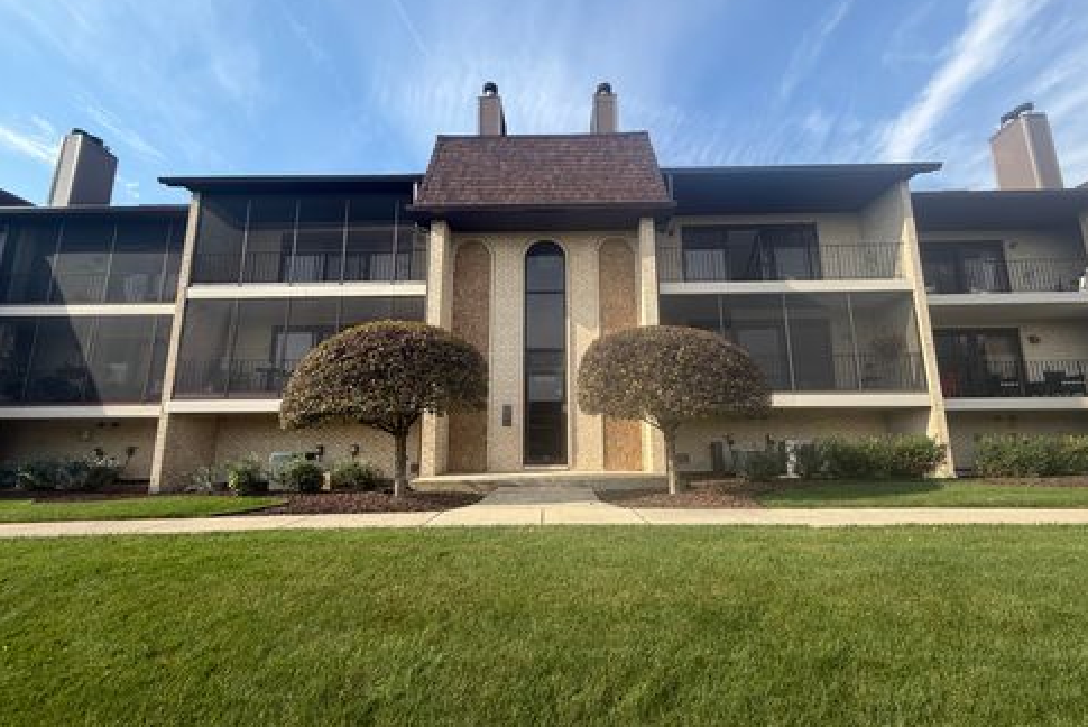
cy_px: 369
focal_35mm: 15
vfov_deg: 77.4
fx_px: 454
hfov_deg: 100.3
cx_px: 556
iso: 40
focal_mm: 2.22
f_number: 2.2
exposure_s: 1/770
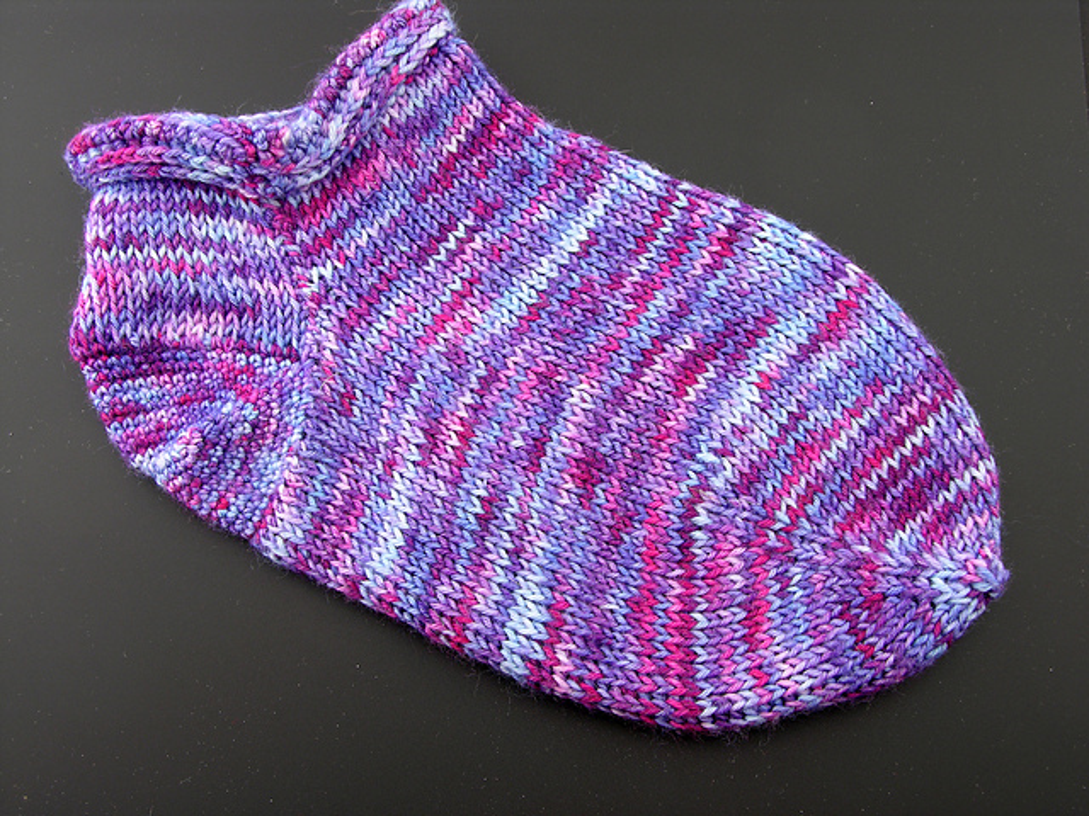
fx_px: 1447
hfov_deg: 41.2
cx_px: 544
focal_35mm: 46
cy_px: 408
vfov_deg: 31.5
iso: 50
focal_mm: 11.6
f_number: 4.2
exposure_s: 1/30
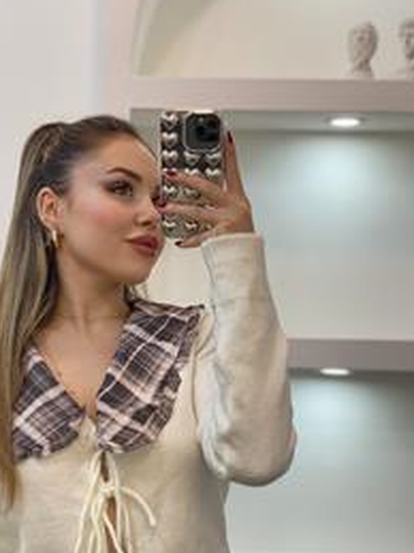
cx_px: 122
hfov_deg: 17.7
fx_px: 1325
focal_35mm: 83
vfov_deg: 23.3
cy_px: 415
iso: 80
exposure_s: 1/100
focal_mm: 6
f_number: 2
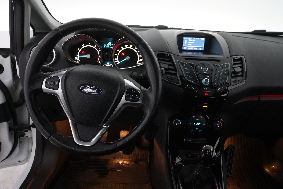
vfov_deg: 45.0
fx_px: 228
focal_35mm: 29
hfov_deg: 63.7
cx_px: 142
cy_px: 94
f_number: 9
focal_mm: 29
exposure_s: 1/50
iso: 12800
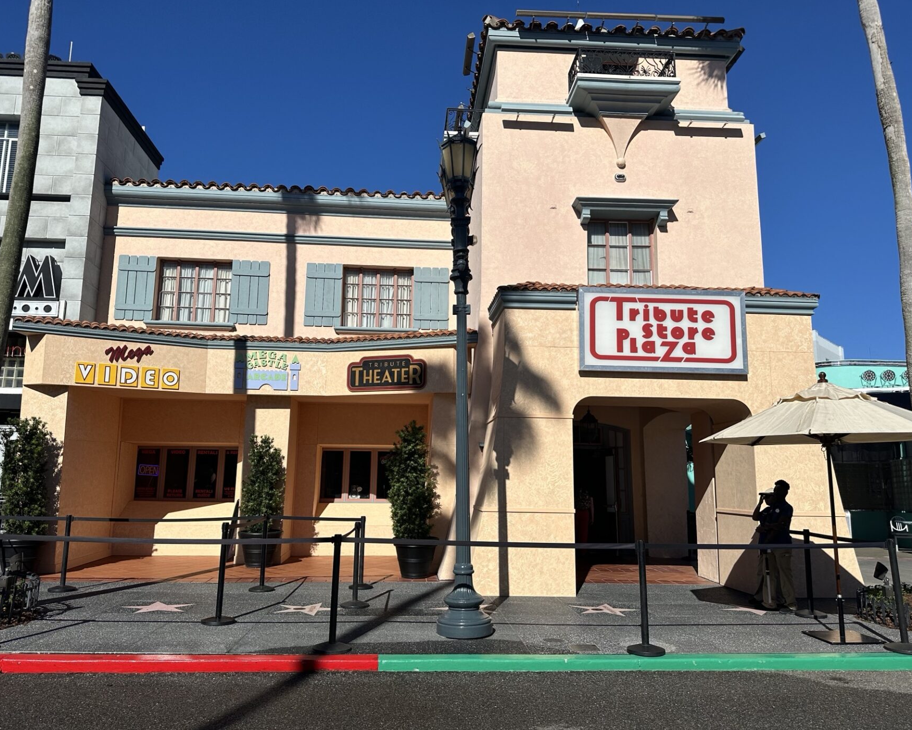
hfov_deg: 66.0
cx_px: 444
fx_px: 702
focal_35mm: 26
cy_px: 378
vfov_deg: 54.9
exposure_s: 1/8929
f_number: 1.78
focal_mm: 6.86
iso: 80
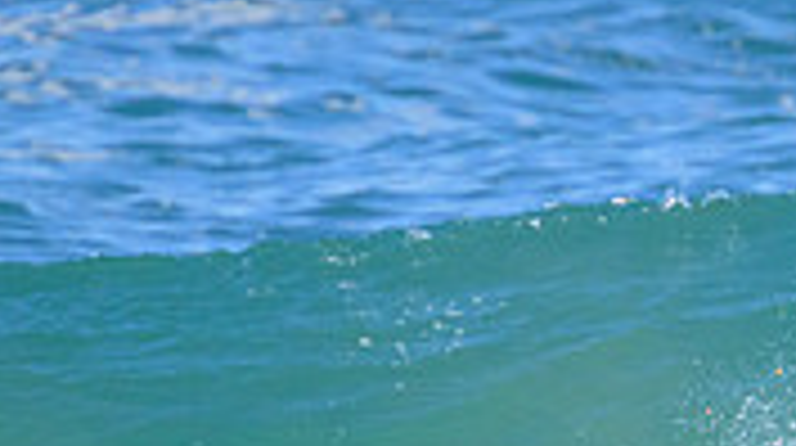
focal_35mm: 2750
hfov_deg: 0.8
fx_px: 57965
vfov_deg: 0.4
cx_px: 832
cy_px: 552
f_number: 11
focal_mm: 800
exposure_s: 1/2000
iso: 2200
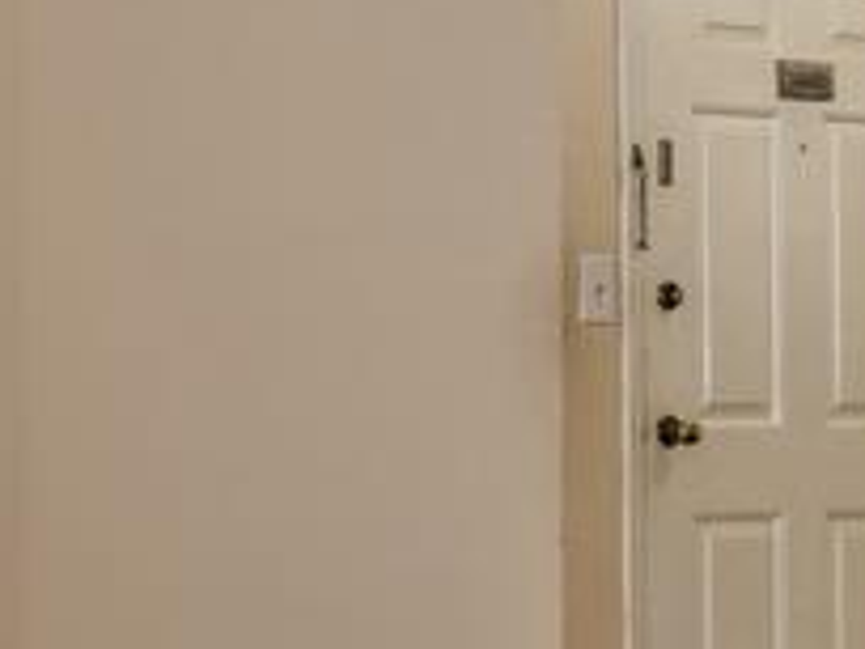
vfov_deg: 18.0
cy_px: 405
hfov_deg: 16.0
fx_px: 2049
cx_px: -1039
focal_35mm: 82
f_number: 4.5
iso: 800
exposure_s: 1/80
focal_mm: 17
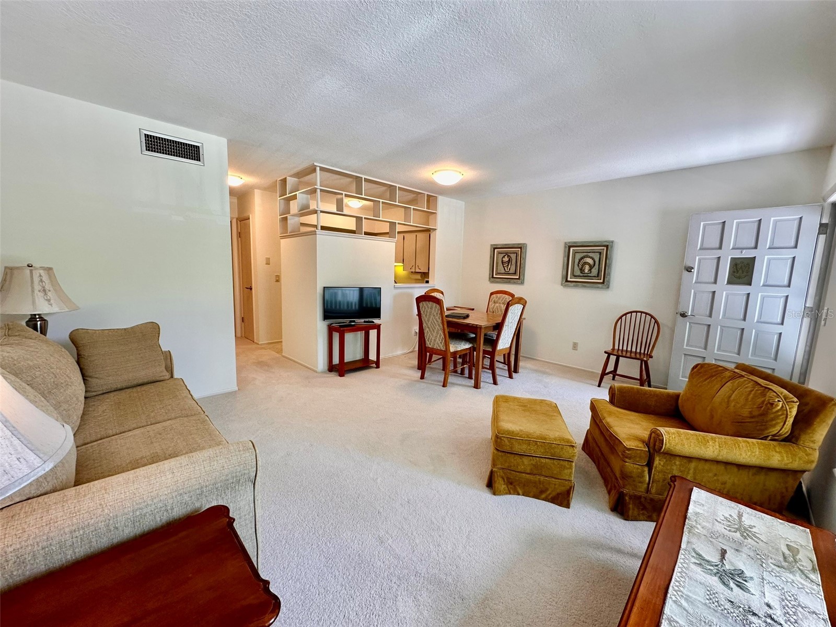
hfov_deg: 102.1
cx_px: 418
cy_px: 314
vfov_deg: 85.7
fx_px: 338
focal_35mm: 14
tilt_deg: -7.7
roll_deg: -2.0
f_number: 2.2
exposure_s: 1/120
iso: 160
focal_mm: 2.22
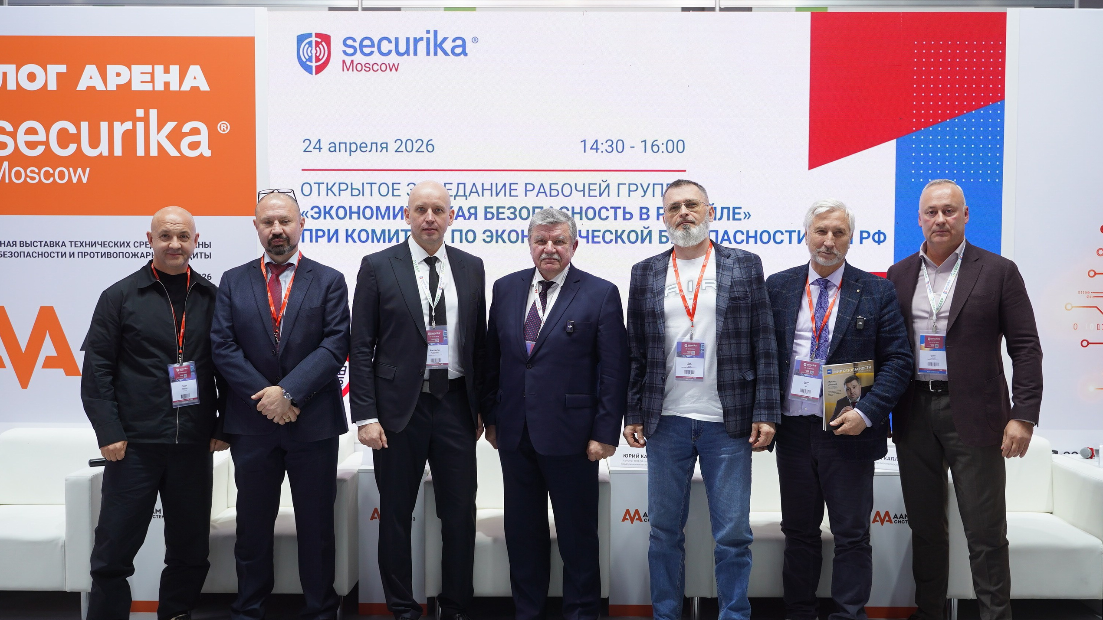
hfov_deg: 51.6
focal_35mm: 39
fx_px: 1141
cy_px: 341
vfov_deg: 30.4
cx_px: 554
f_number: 3.5
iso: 640
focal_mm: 37
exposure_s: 1/100
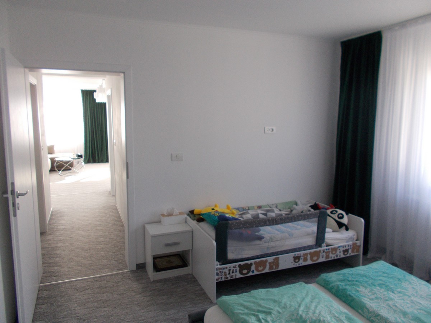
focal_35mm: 26
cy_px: 162
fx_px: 324
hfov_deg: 67.3
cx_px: 216
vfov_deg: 53.1
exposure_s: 1/25
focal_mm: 4.6
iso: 160
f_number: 3.2
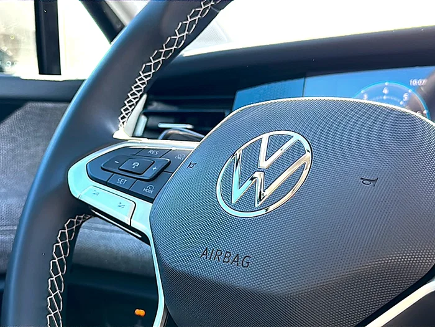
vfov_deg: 32.9
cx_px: 218
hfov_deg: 42.9
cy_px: 164
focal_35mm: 44
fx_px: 553
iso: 100
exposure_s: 1/386
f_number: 1.78
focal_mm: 6.86
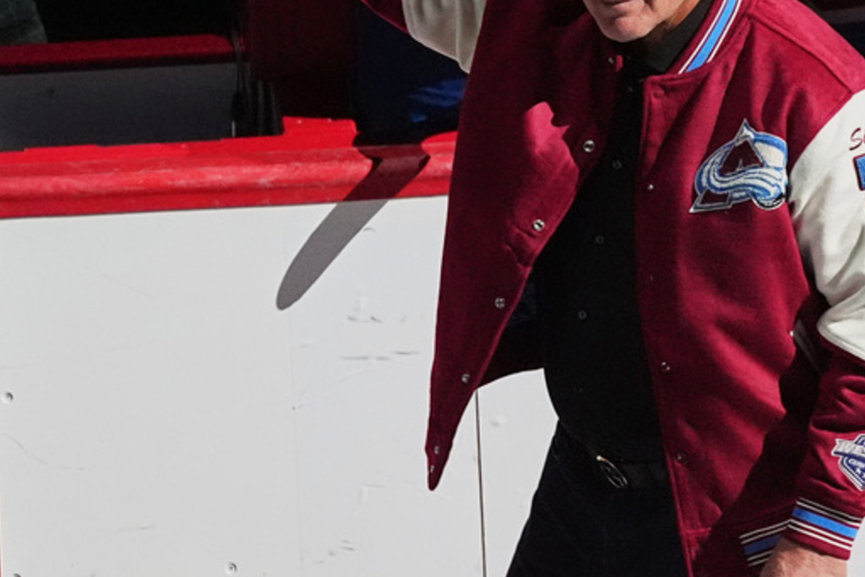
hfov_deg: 1.1
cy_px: 163
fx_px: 43325
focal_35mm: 1803
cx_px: 705
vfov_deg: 0.8
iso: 6400
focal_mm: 600
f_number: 4
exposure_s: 1/500
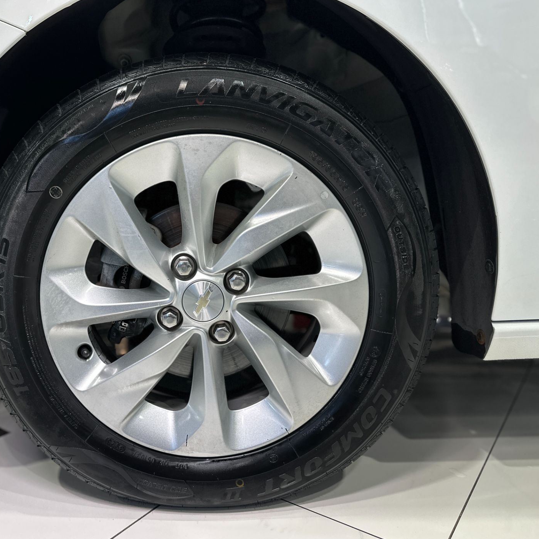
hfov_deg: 54.6
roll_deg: +0.3
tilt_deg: -9.5
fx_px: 511
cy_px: 274
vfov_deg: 55.6
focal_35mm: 29
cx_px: 185
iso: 160
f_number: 1.78
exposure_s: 1/120
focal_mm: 6.86
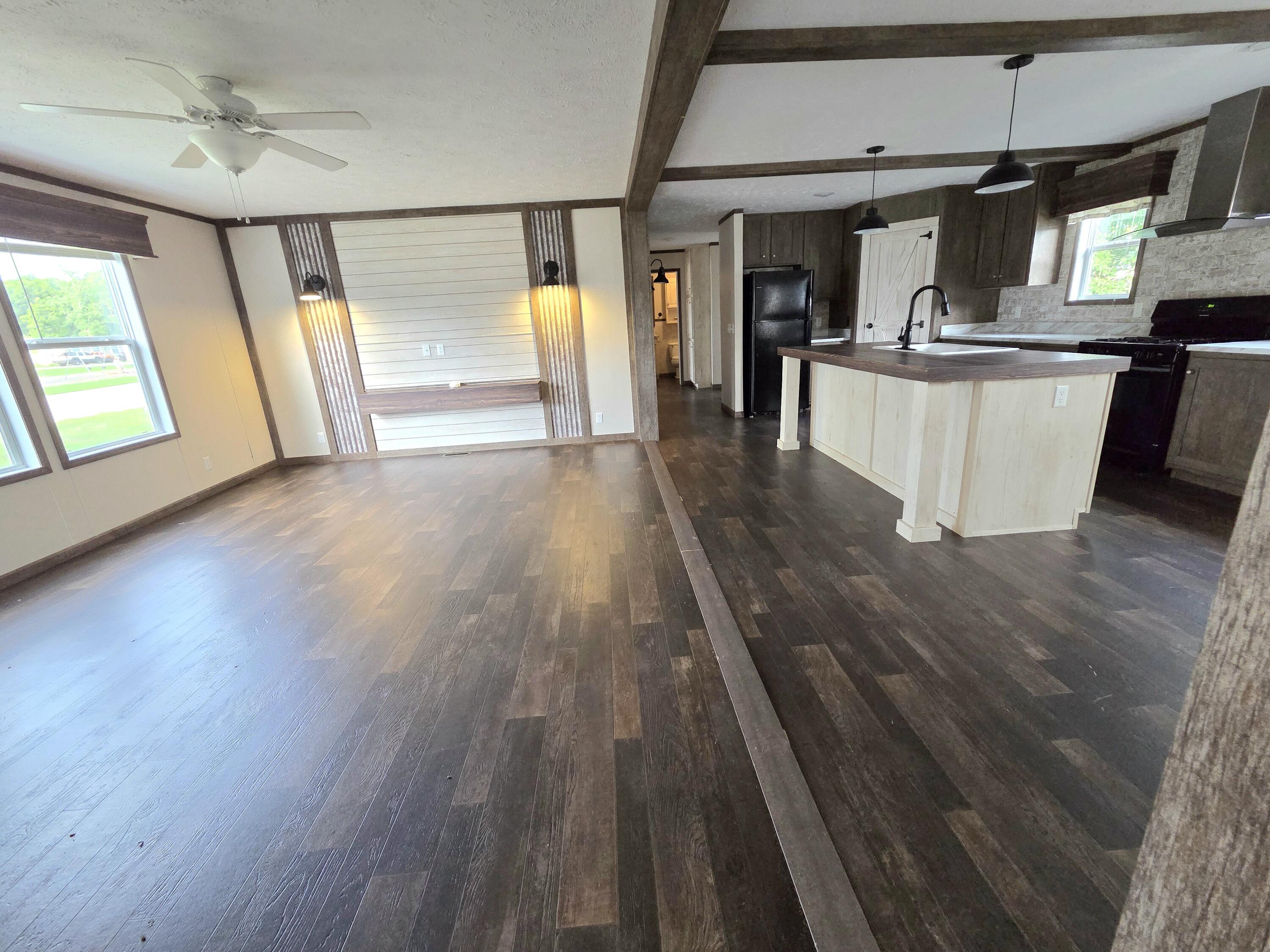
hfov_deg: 106.2
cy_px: 476
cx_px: 635
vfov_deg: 89.9
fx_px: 477
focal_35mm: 13
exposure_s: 1/60.2
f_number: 2.2
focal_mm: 2.2
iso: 500
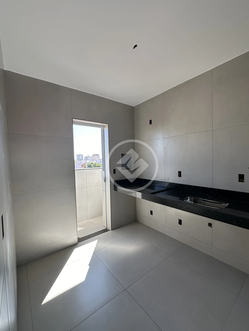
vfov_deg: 98.2
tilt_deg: -2.5
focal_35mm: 15
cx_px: 132
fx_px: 144
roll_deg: +1.2
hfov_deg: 81.7
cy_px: 166
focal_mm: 2.22
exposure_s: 1/183
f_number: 2.2
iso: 40
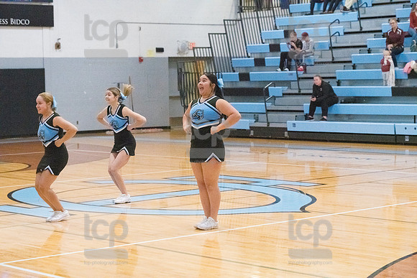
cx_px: 208
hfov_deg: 21.5
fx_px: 1101
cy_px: 139
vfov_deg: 14.4
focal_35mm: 95
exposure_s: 1/1250
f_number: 5
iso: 10000
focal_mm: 95
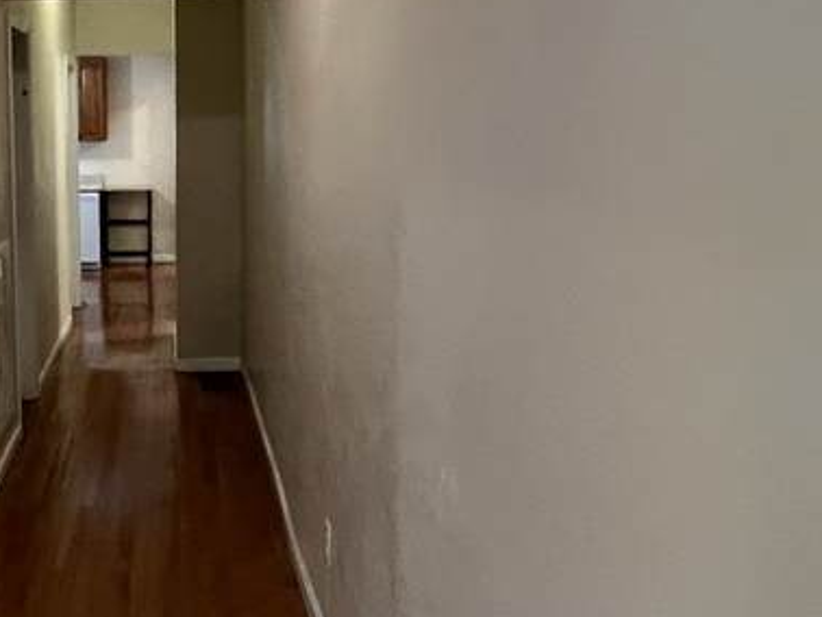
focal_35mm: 44
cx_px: 24
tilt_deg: -7.1
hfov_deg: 38.7
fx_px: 1045
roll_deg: +0.4
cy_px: 252
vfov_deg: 32.8
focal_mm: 1.57
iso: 400
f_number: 1.8
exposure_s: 1/60
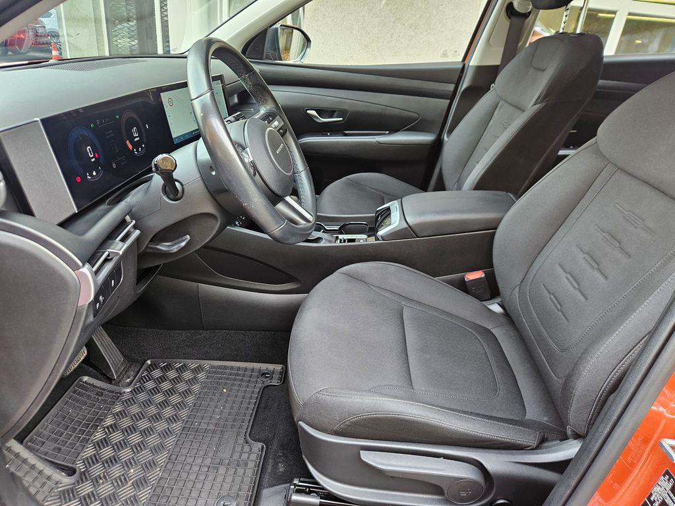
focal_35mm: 23
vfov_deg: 58.9
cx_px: 338
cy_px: 253
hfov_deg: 73.9
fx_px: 448
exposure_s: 1/100
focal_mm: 5.4
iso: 200
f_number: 1.8
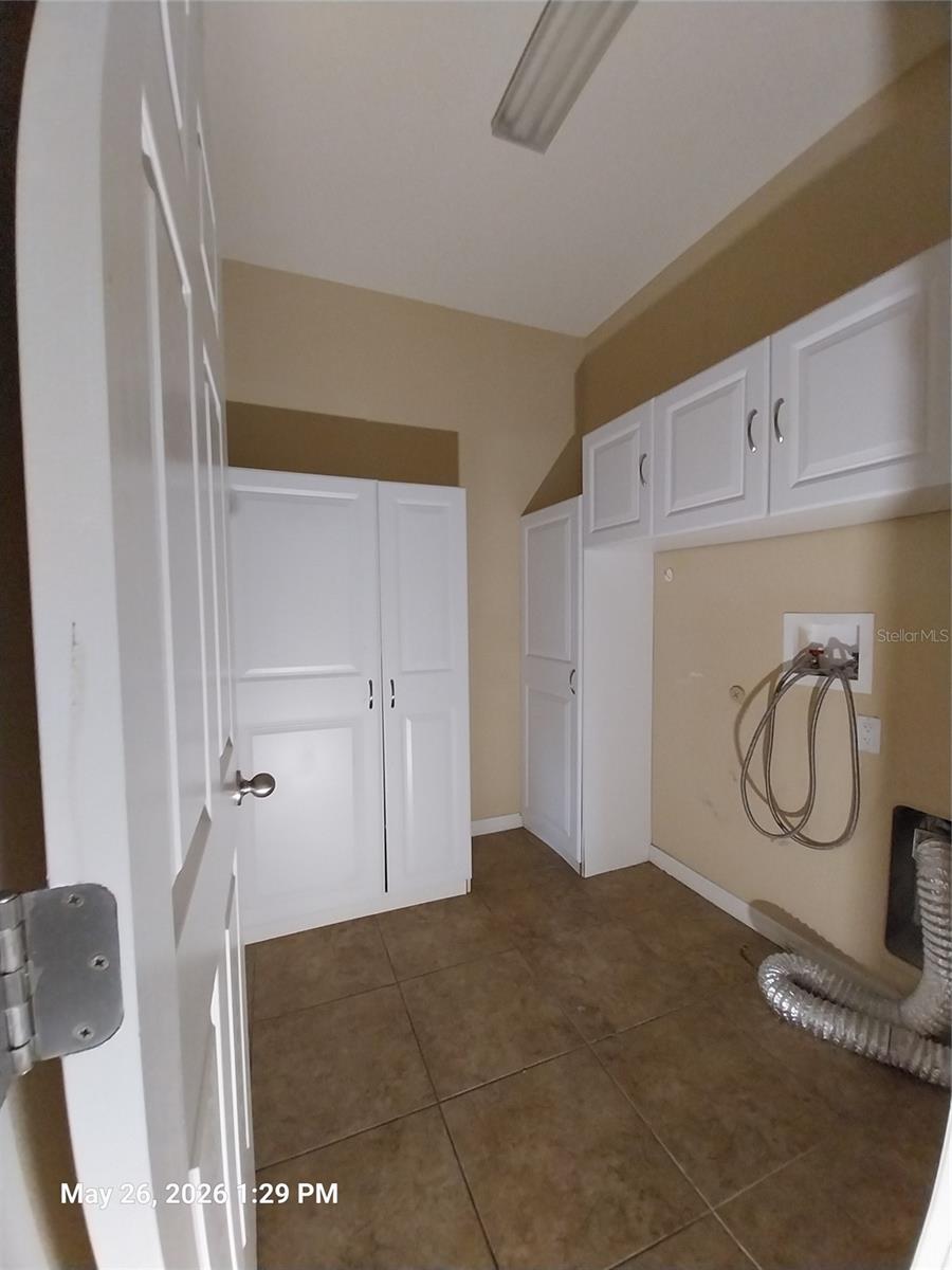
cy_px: 635
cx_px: 476
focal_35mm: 13
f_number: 2.2
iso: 250
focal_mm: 1.13
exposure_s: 1/30
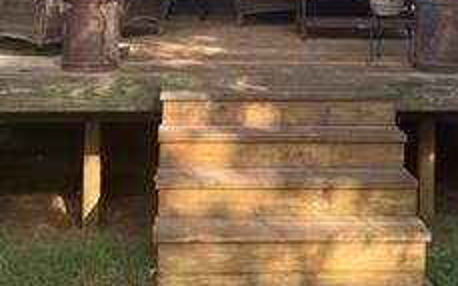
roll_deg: -1.1
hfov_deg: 26.7
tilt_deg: -0.2
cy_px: -94
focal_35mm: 77
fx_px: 961
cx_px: 288
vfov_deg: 16.0
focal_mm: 5.7
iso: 50
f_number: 1.5
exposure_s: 1/263
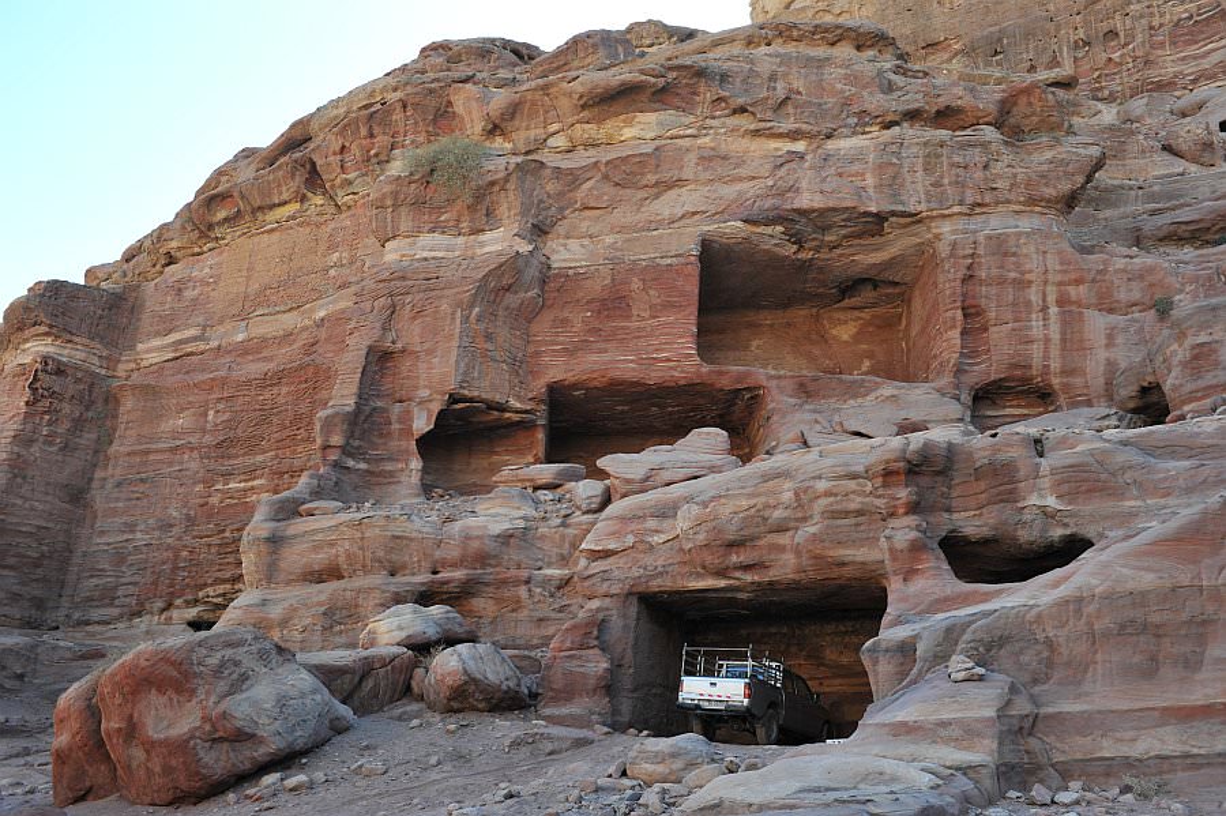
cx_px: 613
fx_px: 1089
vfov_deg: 41.1
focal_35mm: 32
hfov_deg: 58.7
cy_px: 408
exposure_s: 1/160
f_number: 6.3
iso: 200
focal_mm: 32
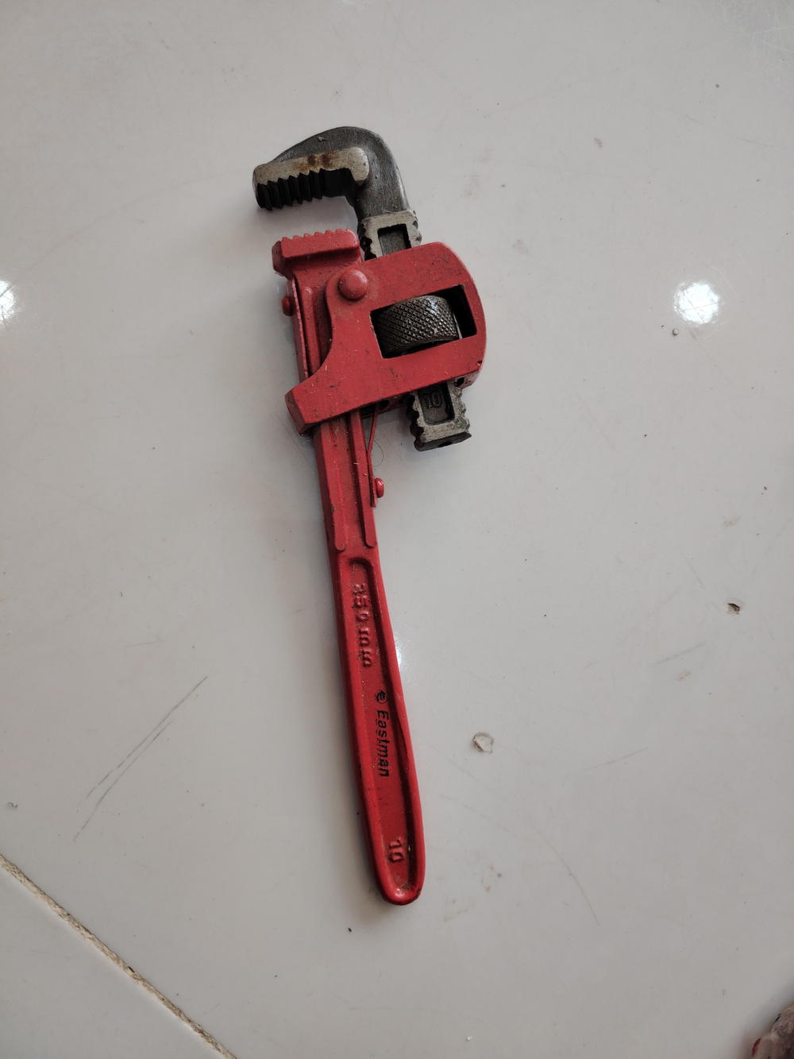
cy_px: 530
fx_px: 734
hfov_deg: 56.8
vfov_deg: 71.6
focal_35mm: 24
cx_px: 397
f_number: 1.75
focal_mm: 5.25
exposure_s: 1/100
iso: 92
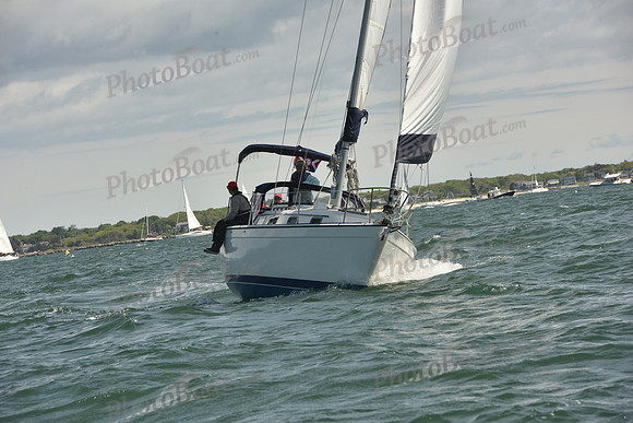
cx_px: 316
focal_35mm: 200
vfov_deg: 6.9
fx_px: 3517
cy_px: 212
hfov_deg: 10.3
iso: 320
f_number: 11
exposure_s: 1/800
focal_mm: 200
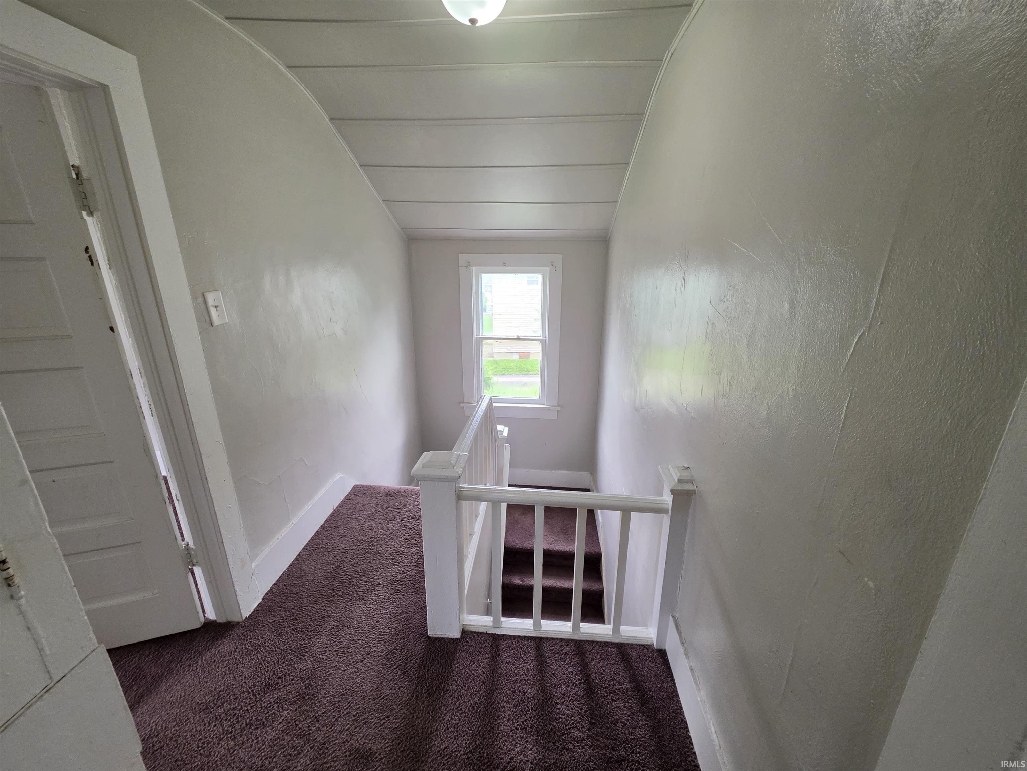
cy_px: 386
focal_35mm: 13
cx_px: 514
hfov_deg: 106.2
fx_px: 386
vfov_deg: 89.9
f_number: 1.9
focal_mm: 2.2
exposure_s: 1/120
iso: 200
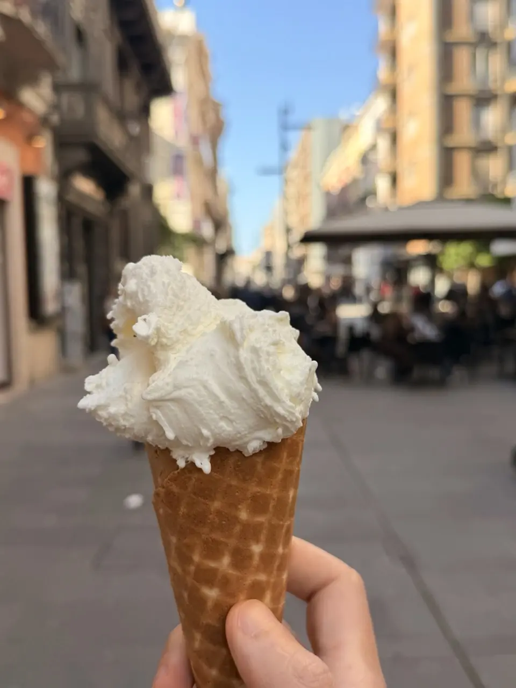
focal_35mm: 35
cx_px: 258
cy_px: 344
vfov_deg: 52.6
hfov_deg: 40.7
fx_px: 696
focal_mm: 6.76
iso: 80
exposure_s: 1/1271
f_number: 1.78
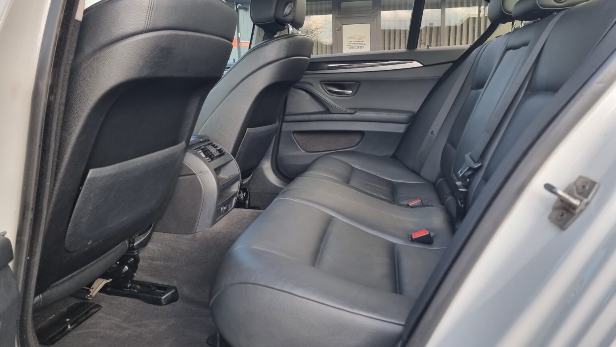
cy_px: 126
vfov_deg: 42.5
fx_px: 441
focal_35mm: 27
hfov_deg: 69.8
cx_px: 309
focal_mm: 6.7
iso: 50
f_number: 1.8
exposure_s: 1/100
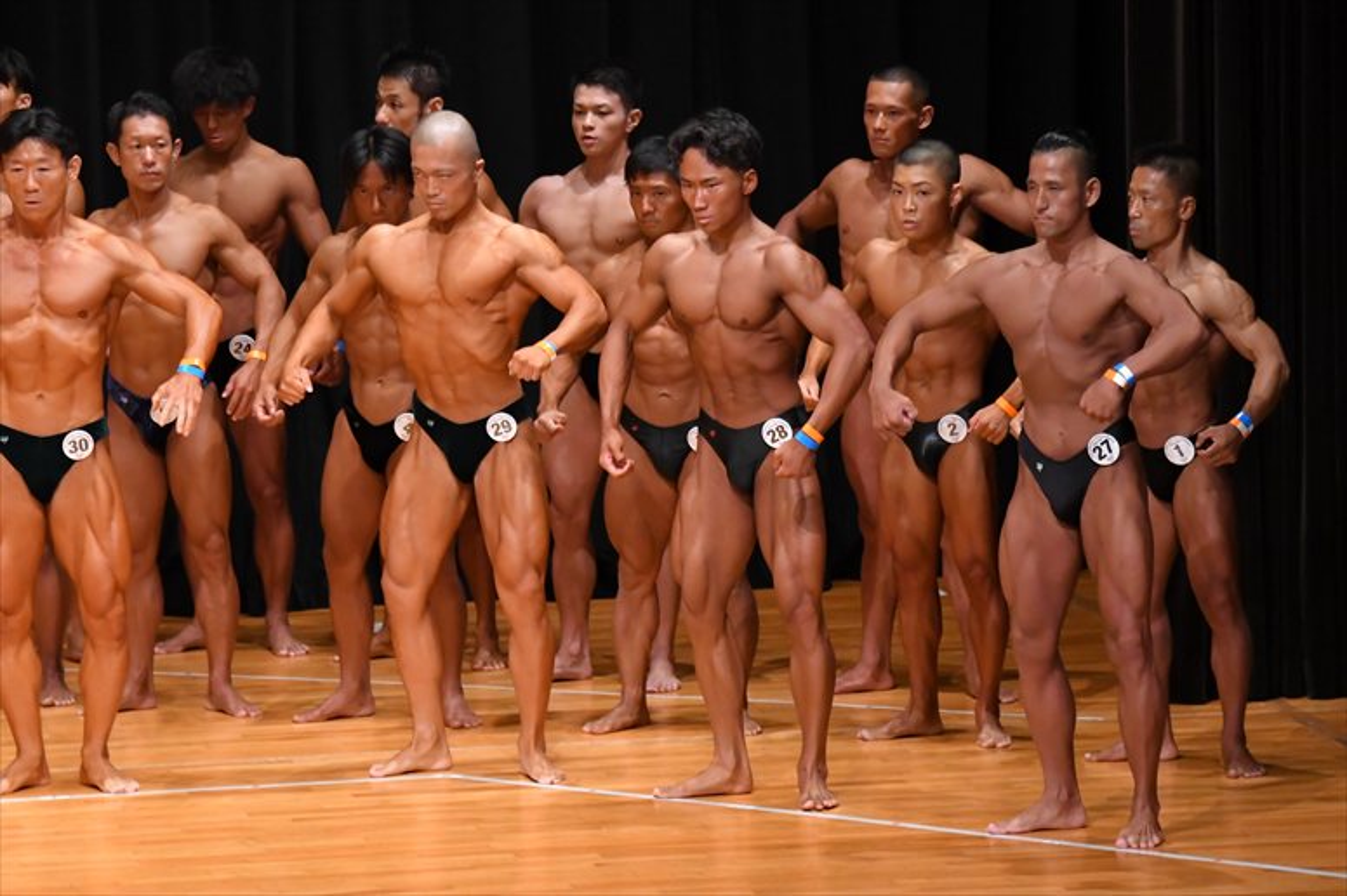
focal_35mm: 255
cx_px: 674
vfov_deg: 5.4
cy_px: 448
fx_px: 9537
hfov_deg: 8.1
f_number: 5.6
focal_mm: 170
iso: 5000
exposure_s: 1/400
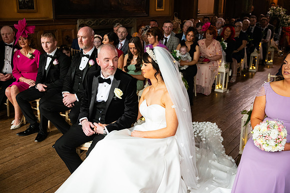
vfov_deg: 35.1
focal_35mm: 38
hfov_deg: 50.7
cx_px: 145
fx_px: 306
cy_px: 96
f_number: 3.5
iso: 800
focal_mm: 38
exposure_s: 1/160
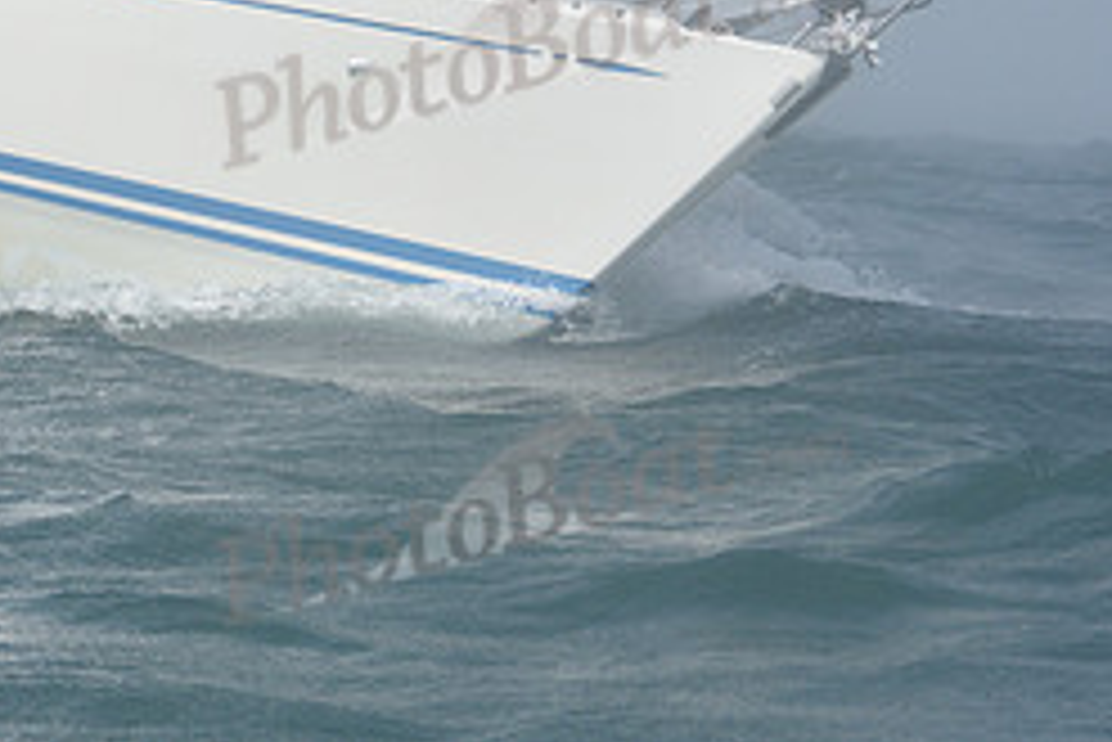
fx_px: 6892
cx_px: -14
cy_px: -119
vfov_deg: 6.1
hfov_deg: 9.2
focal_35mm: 223
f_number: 13
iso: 320
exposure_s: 1/800
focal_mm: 95
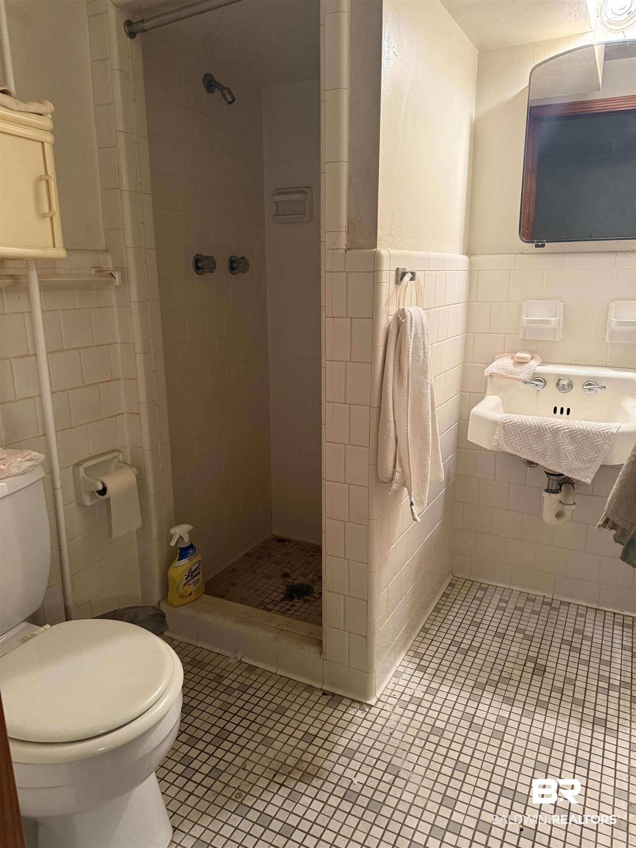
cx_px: 318
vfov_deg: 71.6
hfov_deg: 56.8
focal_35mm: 24
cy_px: 424
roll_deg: +0.2
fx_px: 588
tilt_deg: -13.9
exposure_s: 1/60
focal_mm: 6.76
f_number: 1.78
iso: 500
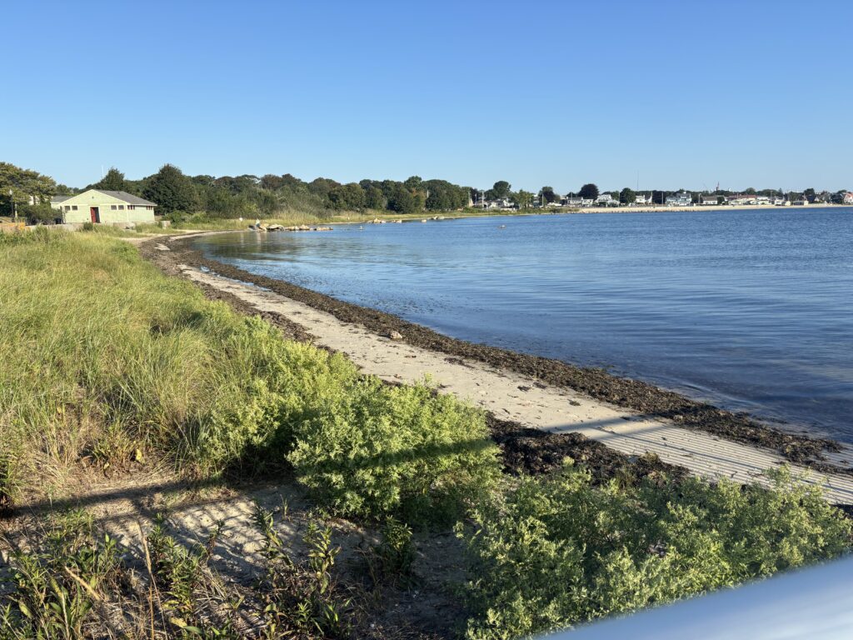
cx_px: 426
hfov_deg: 67.3
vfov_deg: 53.1
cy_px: 320
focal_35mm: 26
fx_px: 641
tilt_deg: -10.1
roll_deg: +0.9
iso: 50
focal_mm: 5.96
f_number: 1.6
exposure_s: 1/2513
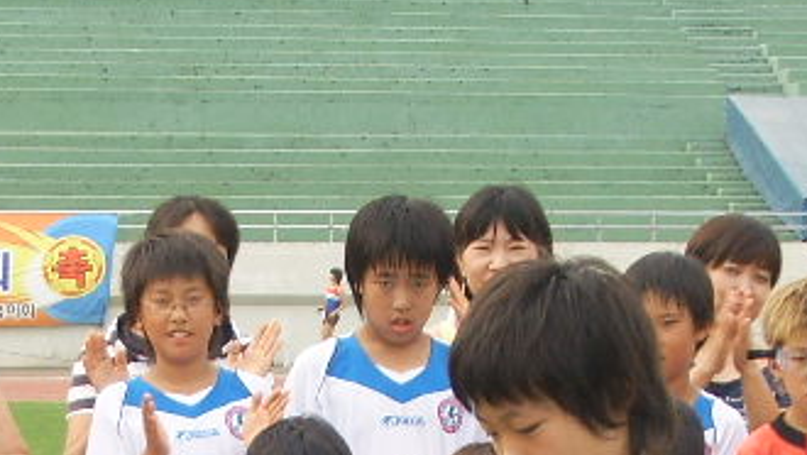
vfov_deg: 7.0
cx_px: 235
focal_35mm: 169
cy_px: 886
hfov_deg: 12.7
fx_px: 3618
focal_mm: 8.8
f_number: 3.8
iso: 50
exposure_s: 1/180
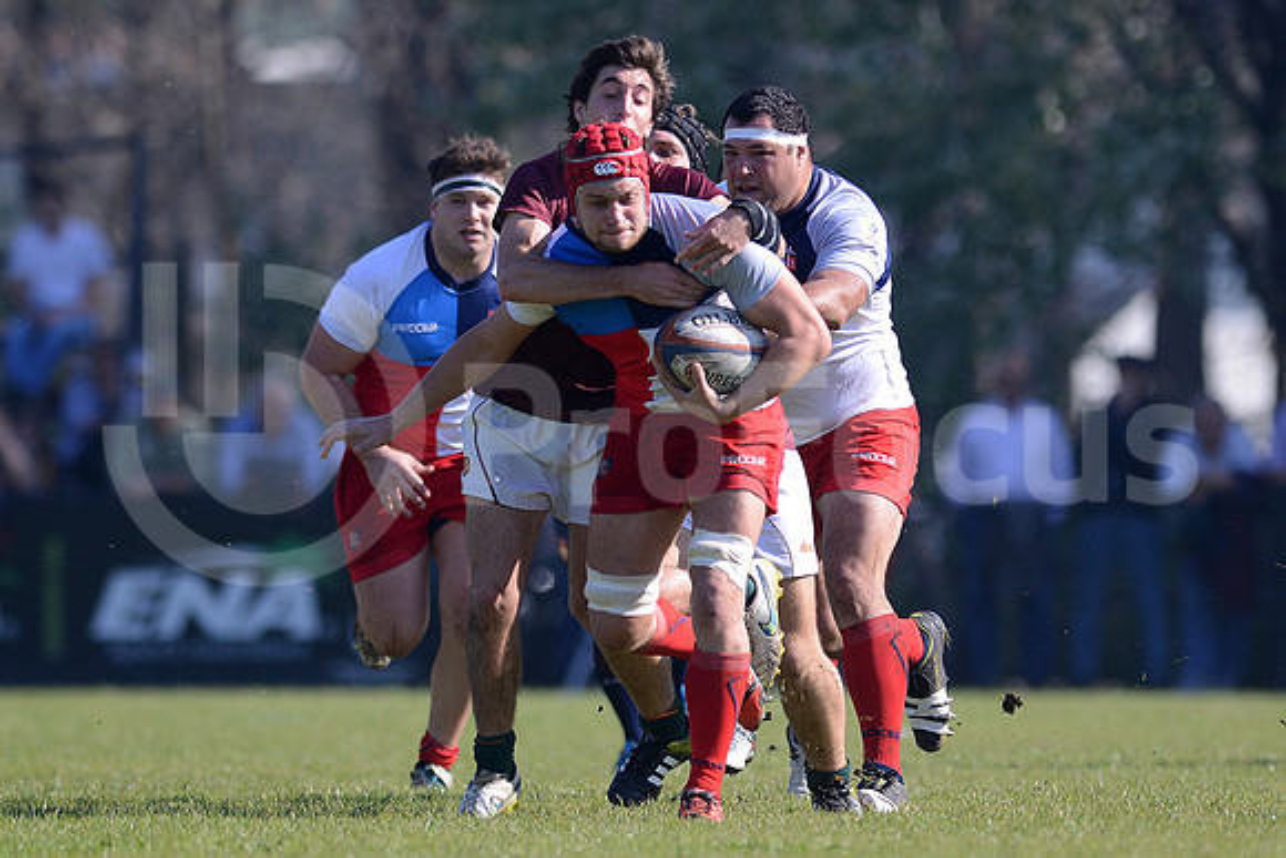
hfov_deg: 4.9
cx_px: 643
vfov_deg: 3.3
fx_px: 15006
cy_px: 429
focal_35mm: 420
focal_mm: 420
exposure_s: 1/2000
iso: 400
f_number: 4
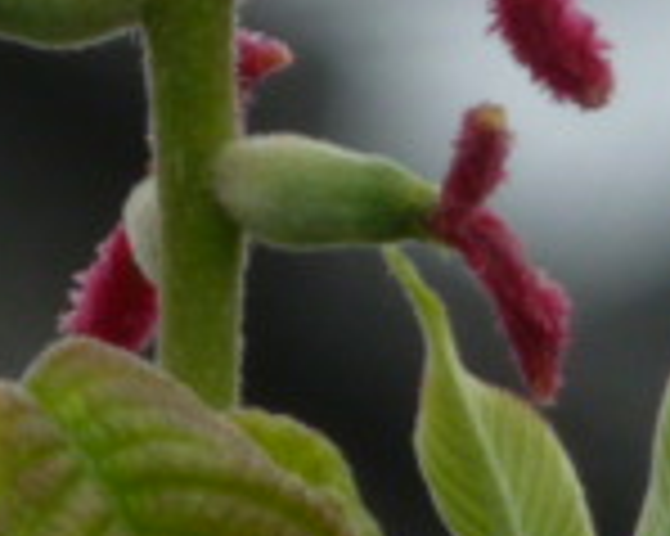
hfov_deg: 1.0
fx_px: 39237
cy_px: -189
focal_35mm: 1980
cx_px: 234
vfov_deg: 0.8
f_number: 4.9
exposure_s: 1/250
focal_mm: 47
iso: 100
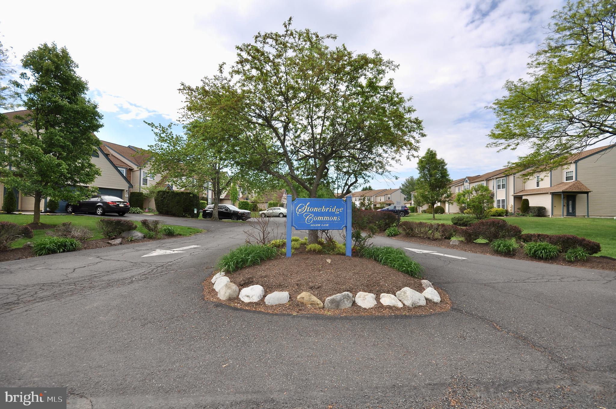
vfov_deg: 77.2
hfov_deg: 100.5
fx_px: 256
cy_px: 204
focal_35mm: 15
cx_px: 308
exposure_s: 1/200
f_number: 9
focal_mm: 10
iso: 100
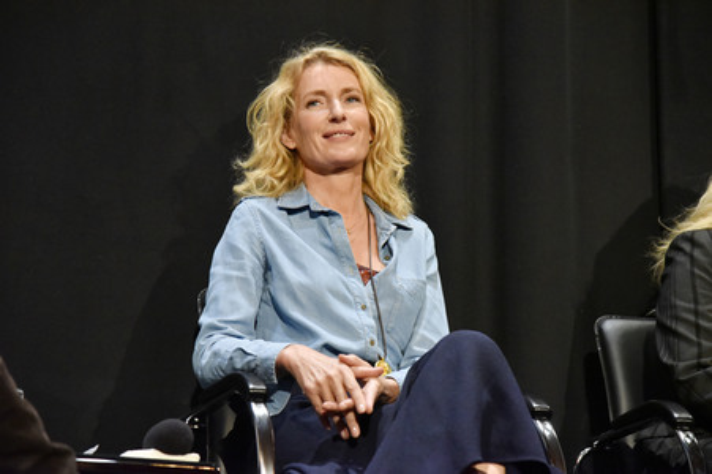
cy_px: 237
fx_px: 2372
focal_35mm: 120
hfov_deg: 17.1
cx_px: 356
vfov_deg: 11.4
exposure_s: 1/100
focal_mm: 120
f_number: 4.5
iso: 6400
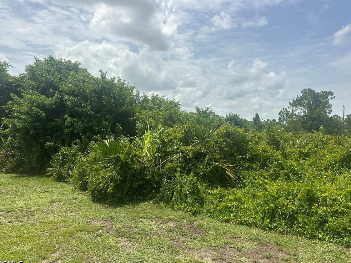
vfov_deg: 54.9
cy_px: 133
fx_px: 253
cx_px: 172
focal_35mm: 25
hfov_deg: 69.4
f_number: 1.78
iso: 80
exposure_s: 1/6623
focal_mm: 6.86
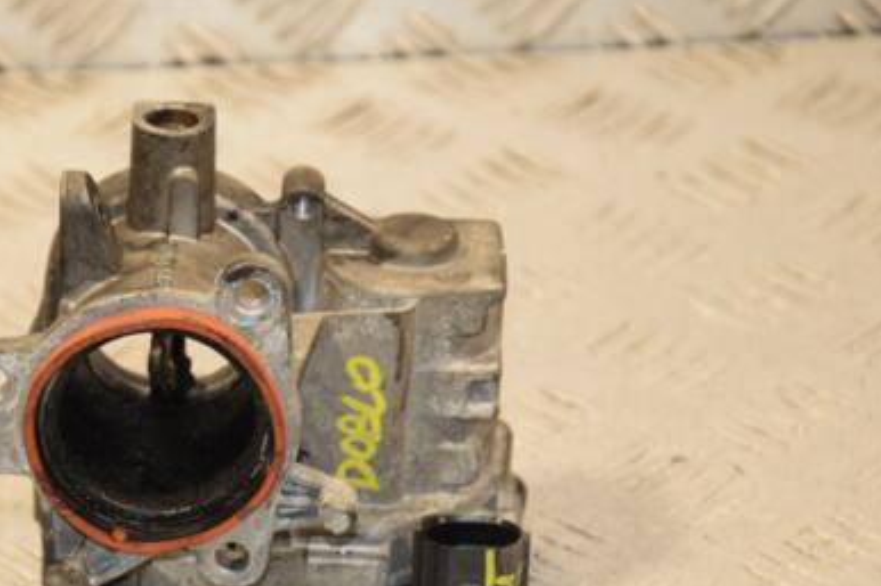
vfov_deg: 6.5
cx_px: 260
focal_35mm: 210
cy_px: 445
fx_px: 5137
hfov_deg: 9.8
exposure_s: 1/200
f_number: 6.3
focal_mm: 90
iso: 800
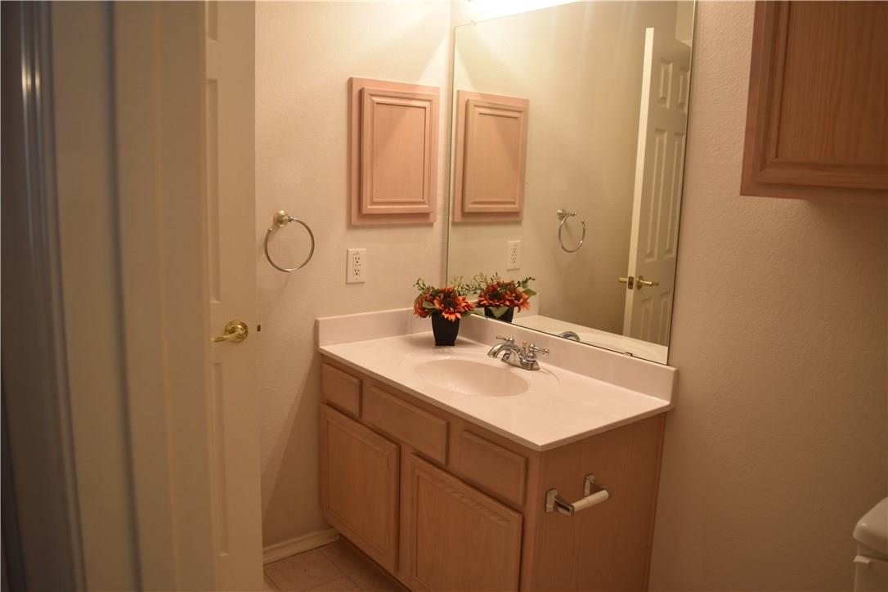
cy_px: 296
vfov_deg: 47.9
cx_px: 444
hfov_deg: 67.4
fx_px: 666
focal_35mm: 27
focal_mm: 18
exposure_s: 1/60
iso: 450
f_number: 4
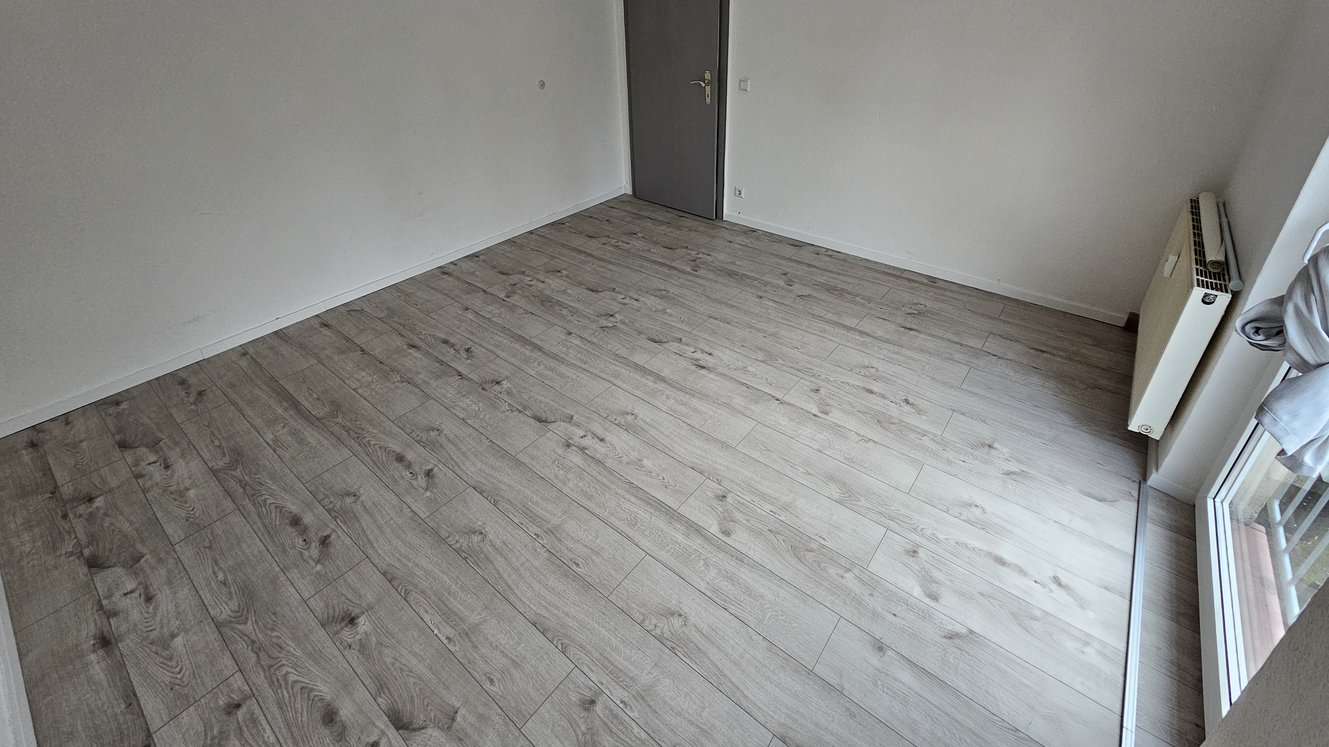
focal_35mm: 15
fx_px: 529
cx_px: 669
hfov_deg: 103.0
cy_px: 272
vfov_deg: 69.2
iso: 200
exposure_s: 1/100
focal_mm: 2.2
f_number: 2.2
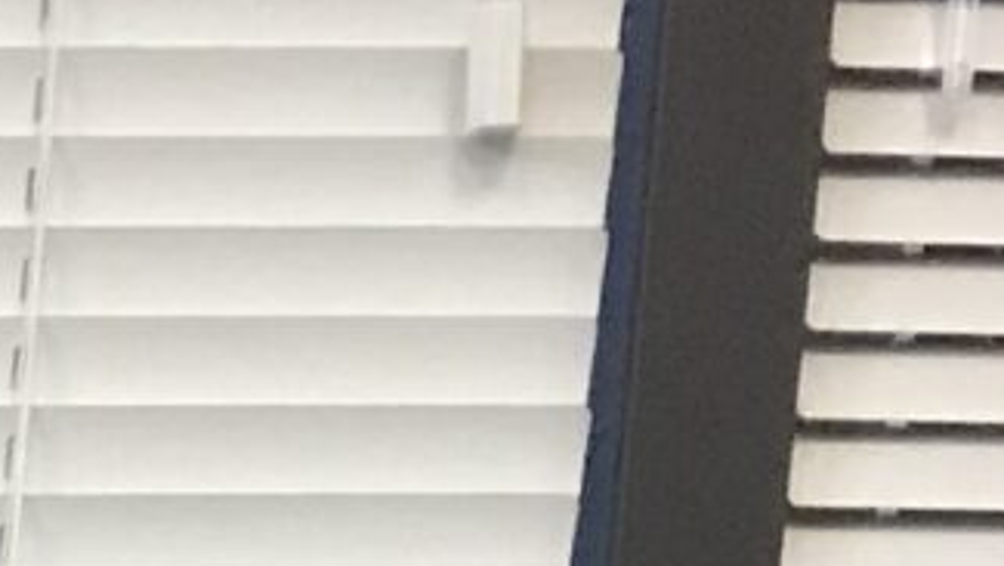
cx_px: -1875
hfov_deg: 7.9
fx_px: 6391
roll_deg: -1.1
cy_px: 3798
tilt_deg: -12.0
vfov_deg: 3.9
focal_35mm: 240
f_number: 1.8
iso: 40
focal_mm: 3.99
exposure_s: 1/17
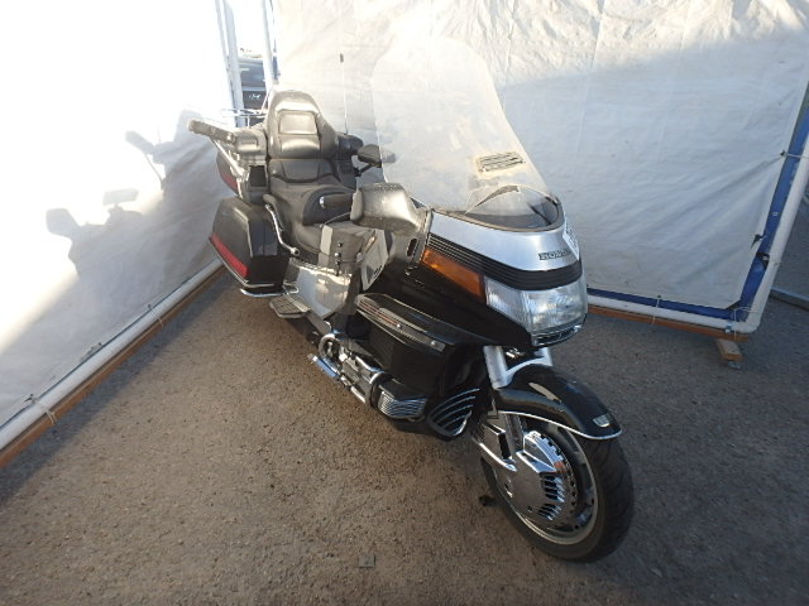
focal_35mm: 21
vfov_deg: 63.4
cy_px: 303
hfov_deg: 79.0
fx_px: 491
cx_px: 404
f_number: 3.5
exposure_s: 1/320
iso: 125
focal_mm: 3.7
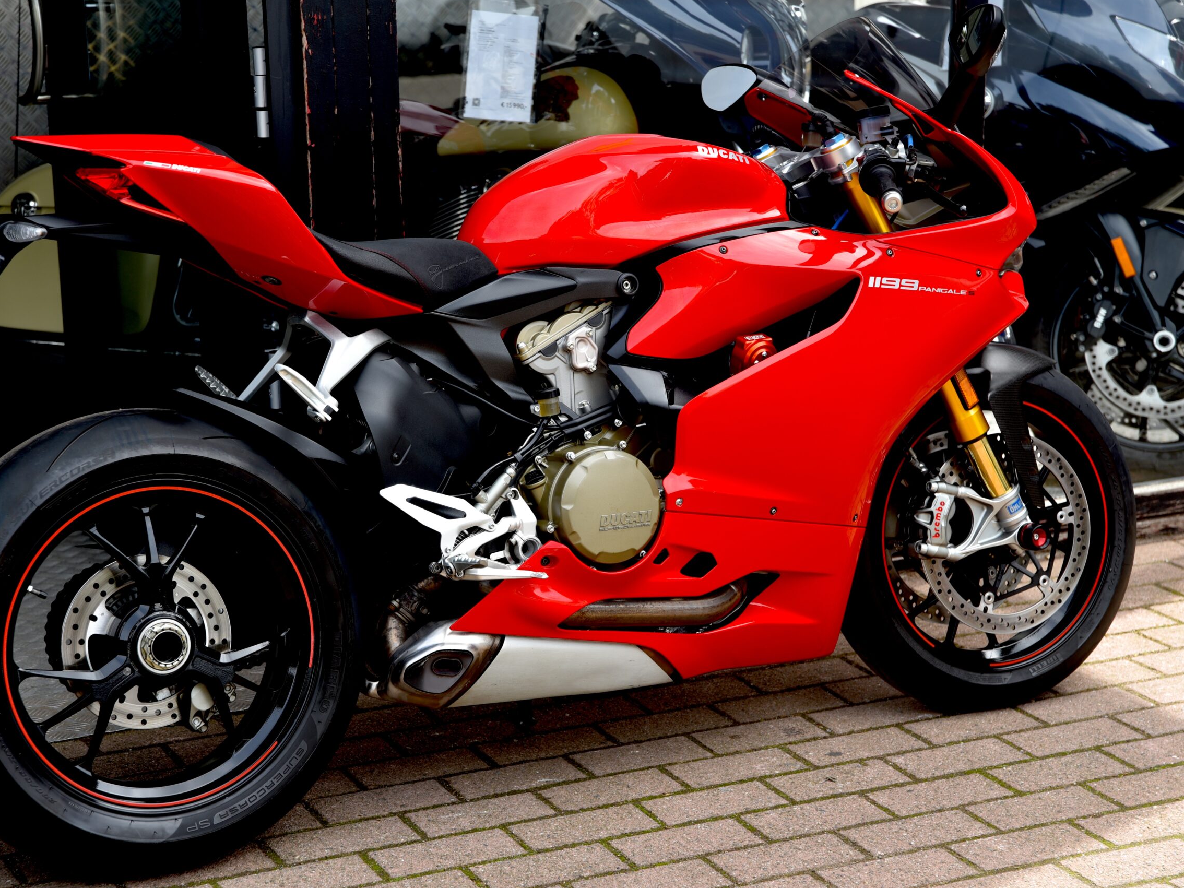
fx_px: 2599
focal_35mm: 76
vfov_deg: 19.4
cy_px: 443
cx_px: 516
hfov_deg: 25.6
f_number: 5
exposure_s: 1/100
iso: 100
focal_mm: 70
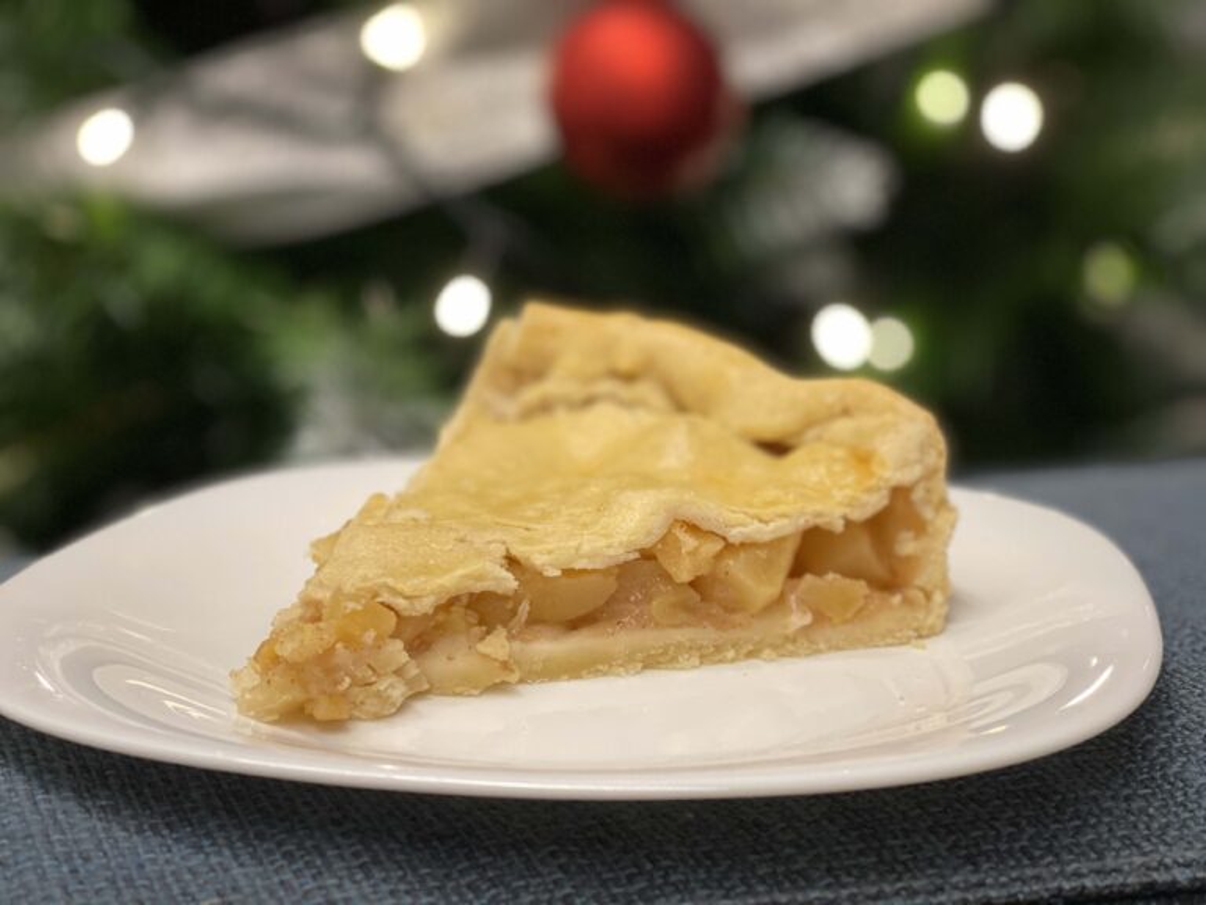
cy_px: 452
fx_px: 2230
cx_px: 603
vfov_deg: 22.9
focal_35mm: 64
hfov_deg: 30.3
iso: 160
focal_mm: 7.5
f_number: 2.2
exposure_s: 1/50
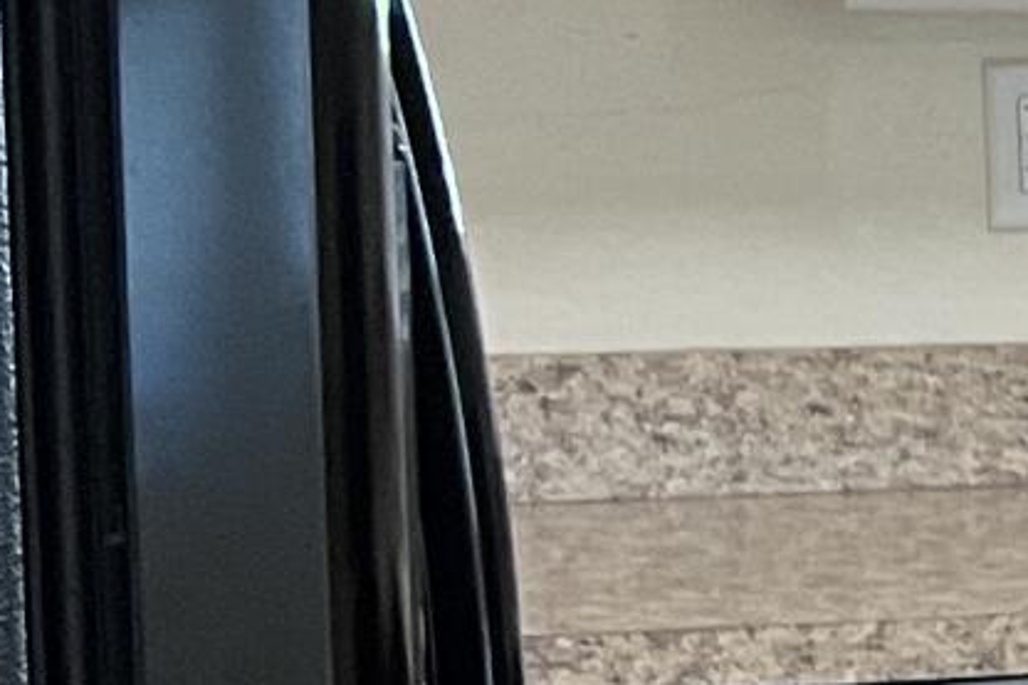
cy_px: 504
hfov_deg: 8.1
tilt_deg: -6.6
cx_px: 3596
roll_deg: -2.1
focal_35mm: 195
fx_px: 5566
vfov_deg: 7.0
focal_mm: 5.7
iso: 200
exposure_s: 1/60
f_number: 1.5
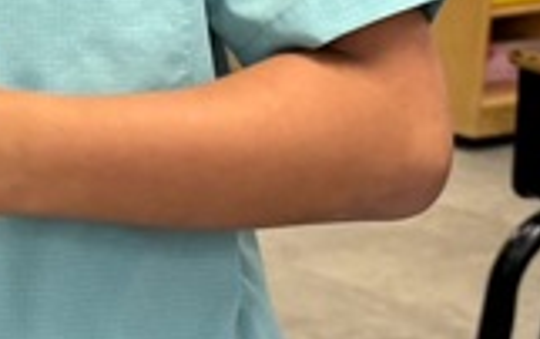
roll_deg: -0.1
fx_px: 2387
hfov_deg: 12.3
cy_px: 292
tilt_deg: -17.4
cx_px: -258
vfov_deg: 8.1
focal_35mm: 162
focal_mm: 6.76
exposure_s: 1/60
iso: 125
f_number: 1.78
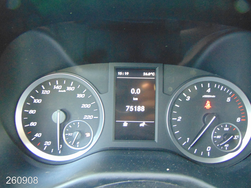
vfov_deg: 54.9
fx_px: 181
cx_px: 126
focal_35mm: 25
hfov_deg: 69.4
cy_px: 94
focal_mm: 4.5
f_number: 3
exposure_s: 1/20
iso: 500
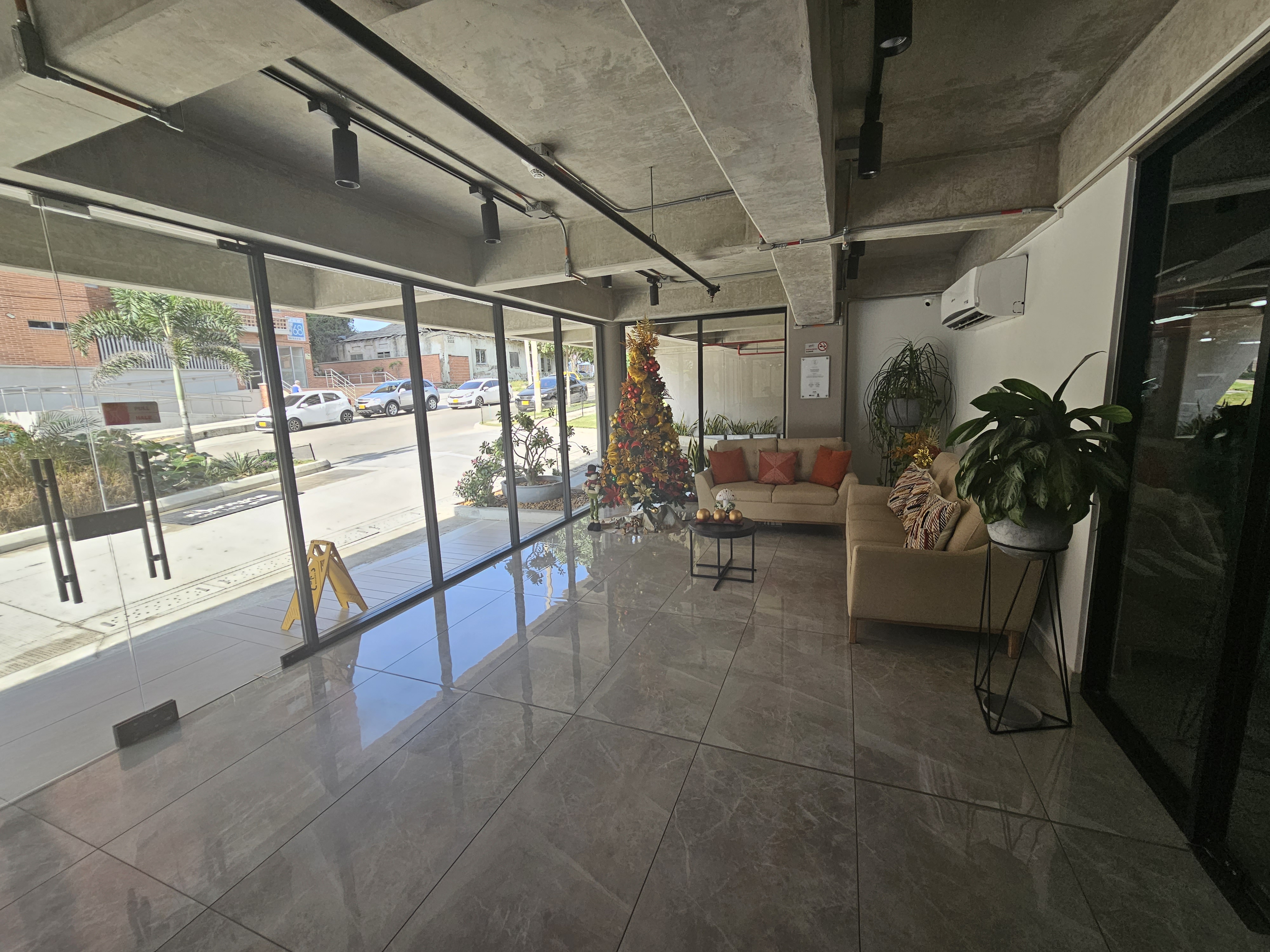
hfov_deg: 106.2
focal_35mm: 13
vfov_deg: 89.9
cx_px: 635
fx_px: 477
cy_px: 476
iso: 64
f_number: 2.2
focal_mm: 2.2
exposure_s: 1/302
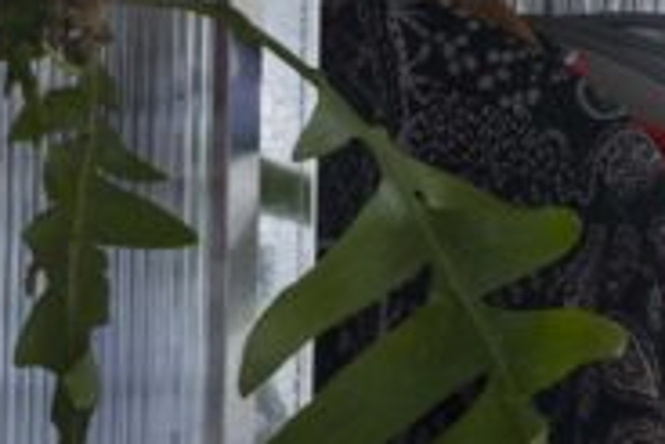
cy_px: 384
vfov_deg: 6.3
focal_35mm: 217
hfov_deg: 8.7
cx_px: 1572
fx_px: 4012
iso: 2500
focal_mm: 39
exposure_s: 1/160
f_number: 5
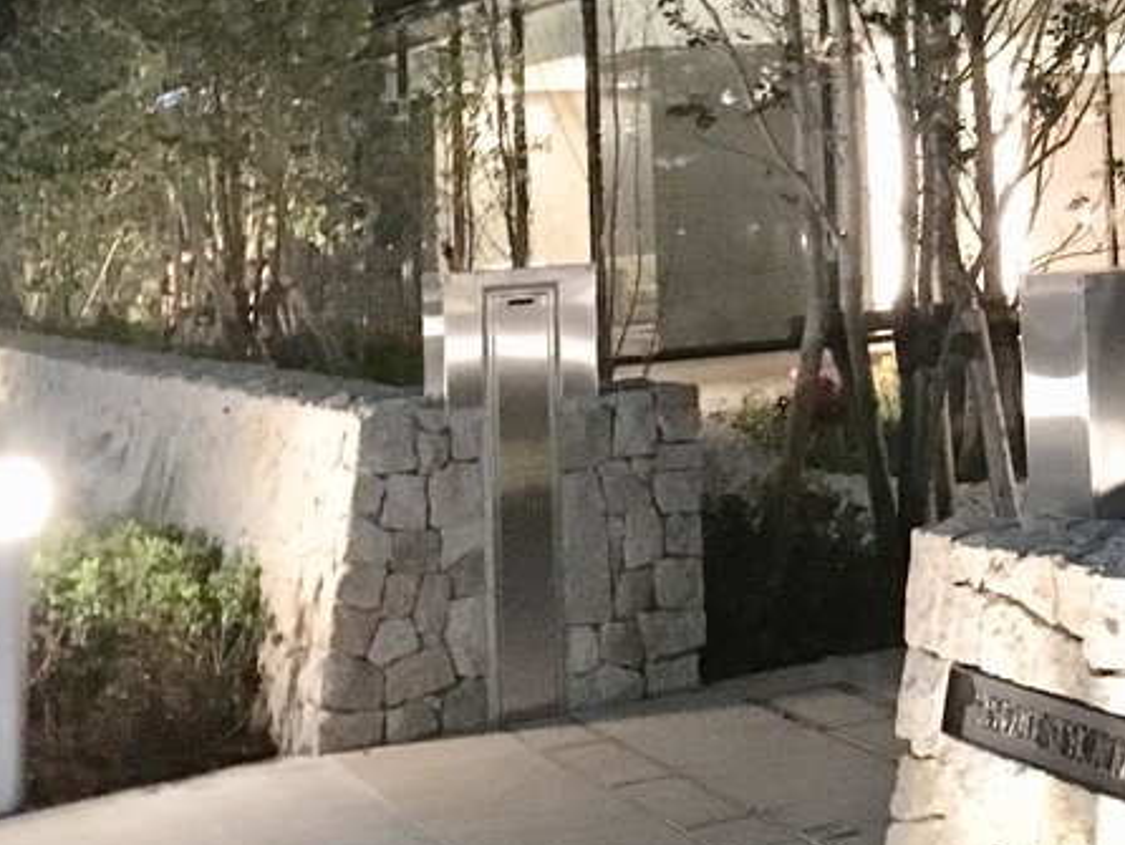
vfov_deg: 18.3
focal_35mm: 78
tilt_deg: +5.7
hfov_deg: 23.4
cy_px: -63
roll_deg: +4.4
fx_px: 2536
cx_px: 1251
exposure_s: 1/15
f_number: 2.2
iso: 640
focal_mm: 4.15
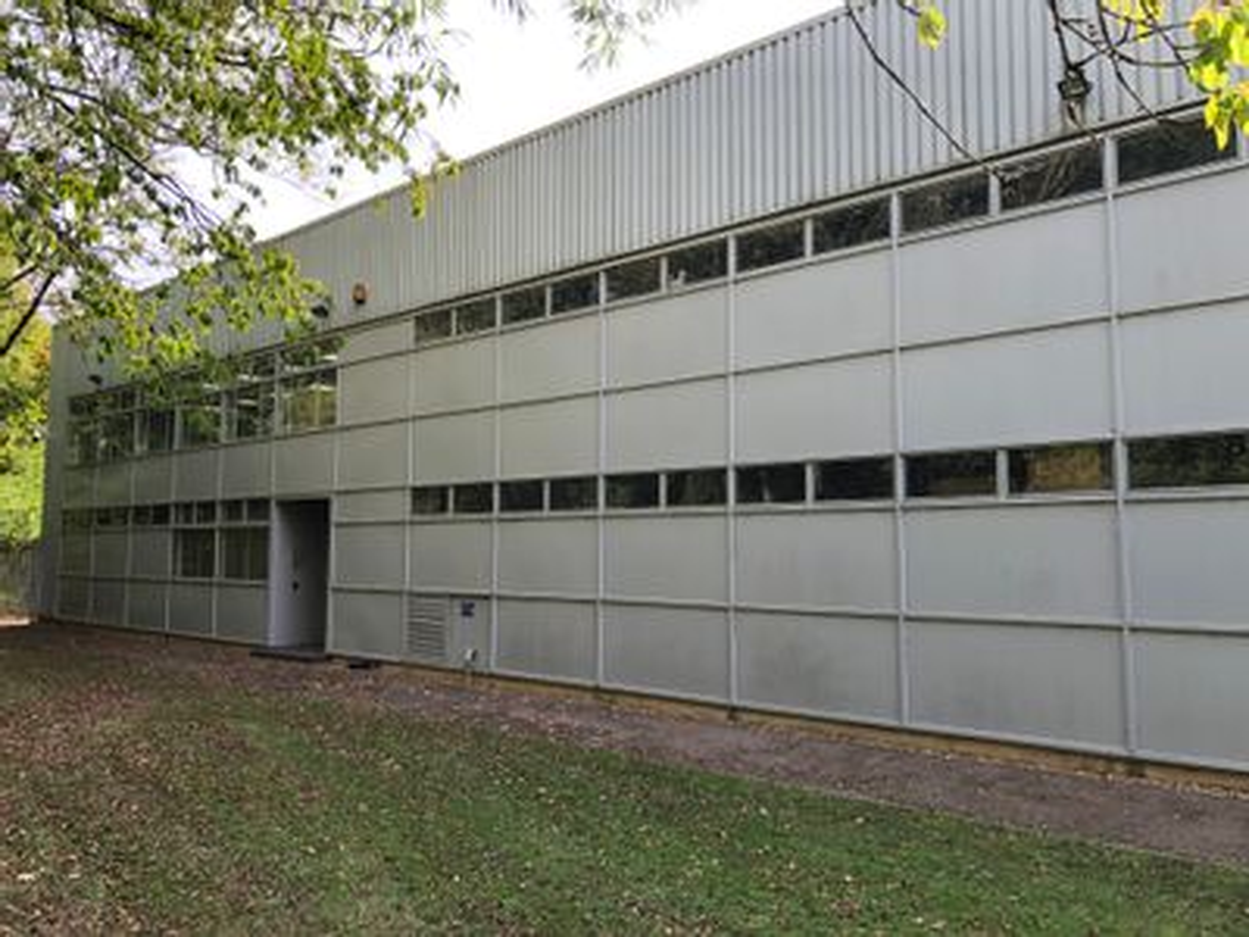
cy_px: 468
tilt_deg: +3.7
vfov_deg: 49.7
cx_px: 624
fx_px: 1010
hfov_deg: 63.4
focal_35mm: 28
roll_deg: +0.4
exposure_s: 1/353
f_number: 1.8
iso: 20
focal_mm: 3.99
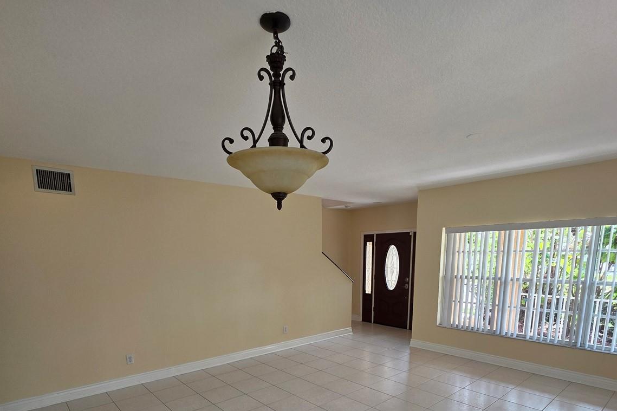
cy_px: 316
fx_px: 326
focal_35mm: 19
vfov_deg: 60.4
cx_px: 308
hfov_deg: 86.9
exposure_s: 1/120
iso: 80
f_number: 1.9
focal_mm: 2.2
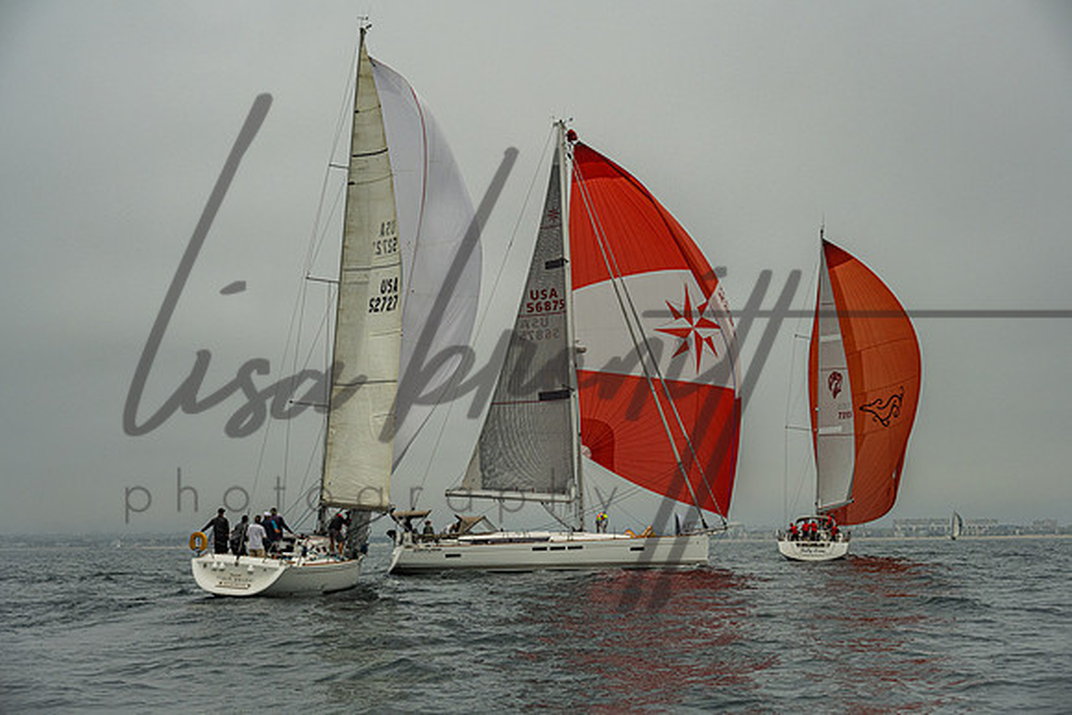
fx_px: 1608
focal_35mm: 54
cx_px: 536
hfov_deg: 36.9
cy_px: 358
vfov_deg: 25.1
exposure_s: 1/6400
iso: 400
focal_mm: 54
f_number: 5.6
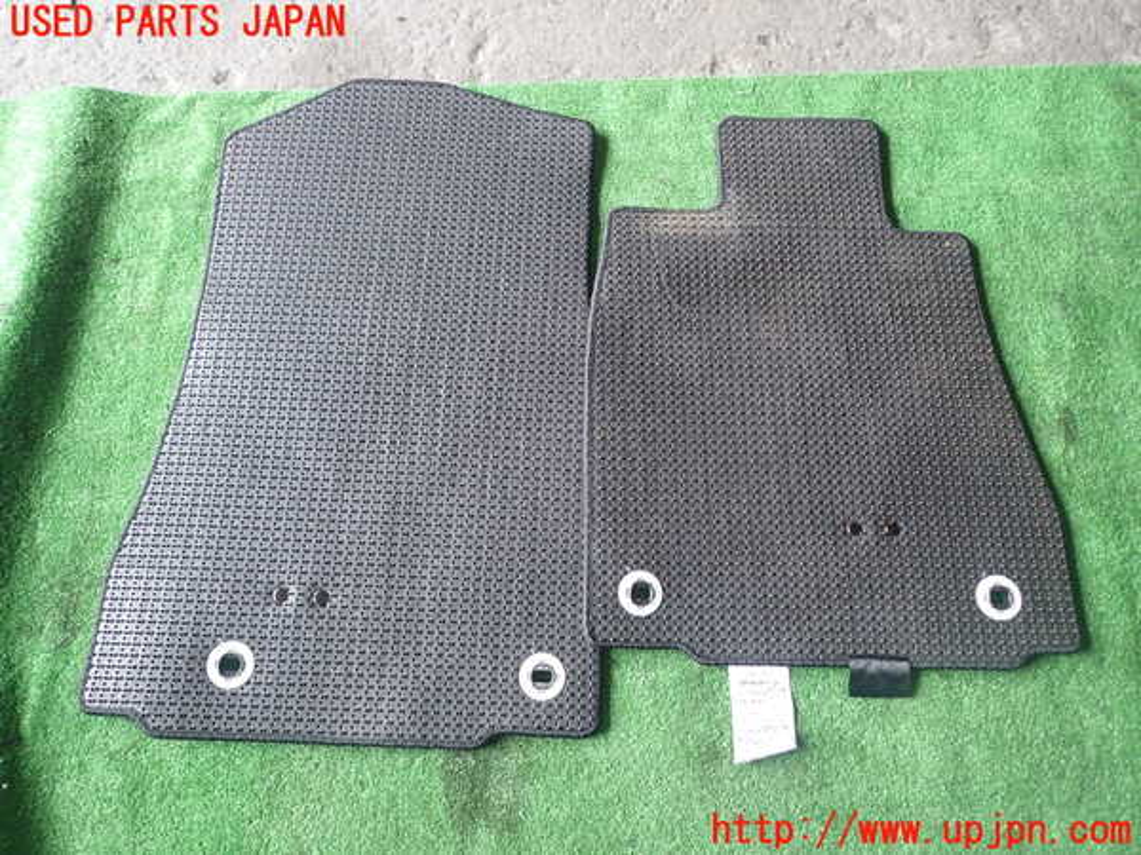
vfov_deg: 54.9
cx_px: 570
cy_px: 428
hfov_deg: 69.4
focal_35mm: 25
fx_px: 824
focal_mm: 4.5
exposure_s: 1/60
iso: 200
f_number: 2
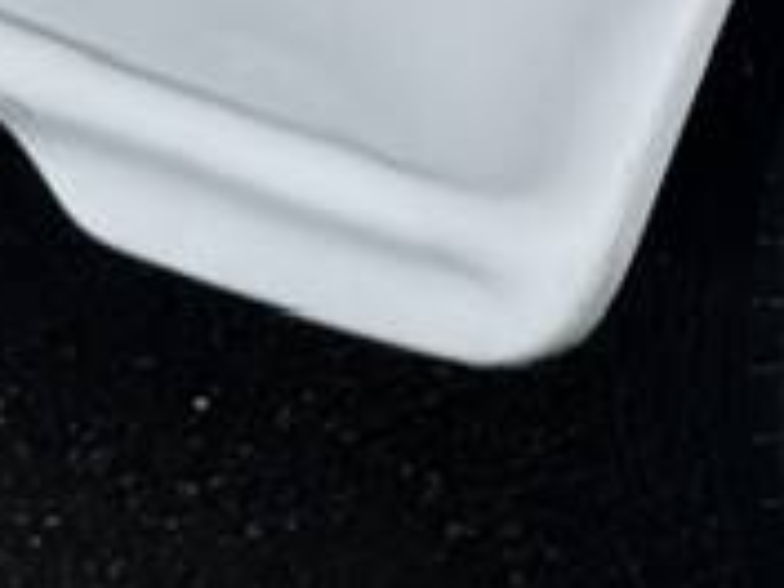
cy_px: -1109
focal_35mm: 175
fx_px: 3963
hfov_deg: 10.6
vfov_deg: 7.5
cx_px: 1394
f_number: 1.78
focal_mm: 6.76
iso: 80
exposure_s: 1/2232
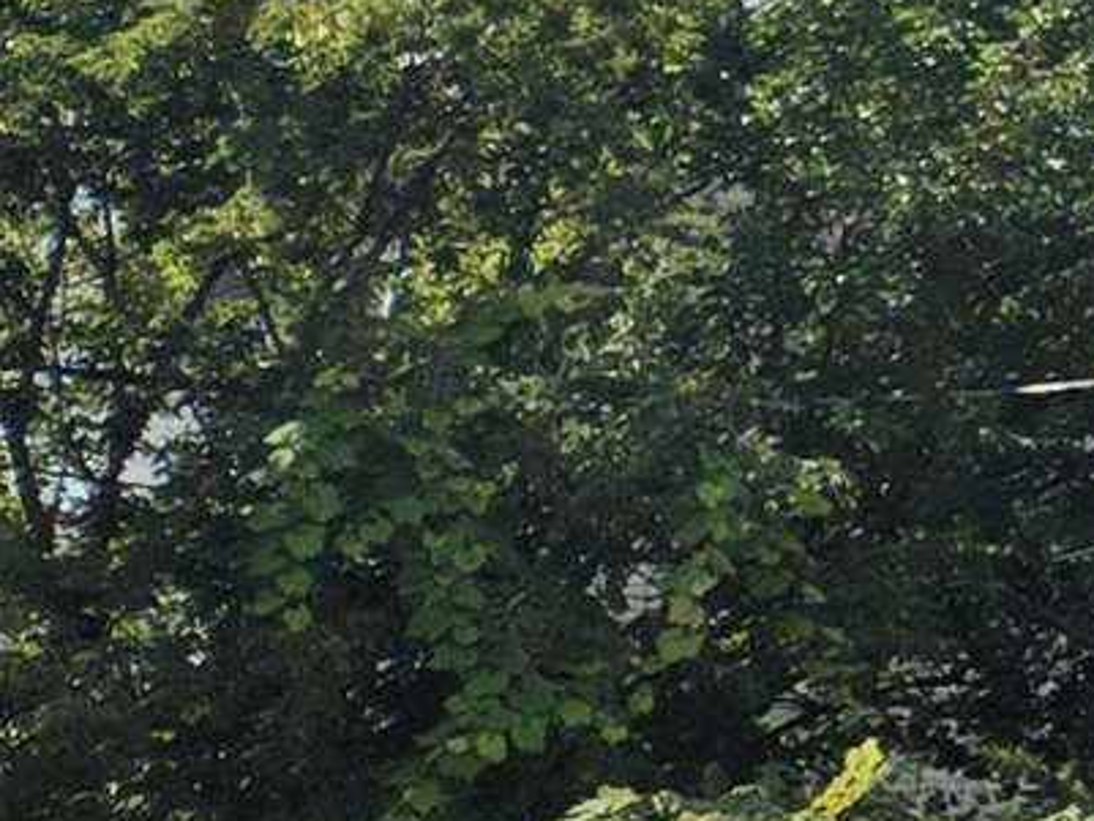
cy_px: -682
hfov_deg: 7.9
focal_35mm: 176
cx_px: 4188
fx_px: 5564
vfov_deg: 8.1
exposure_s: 1/3168
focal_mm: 5.4
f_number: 1.8
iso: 25
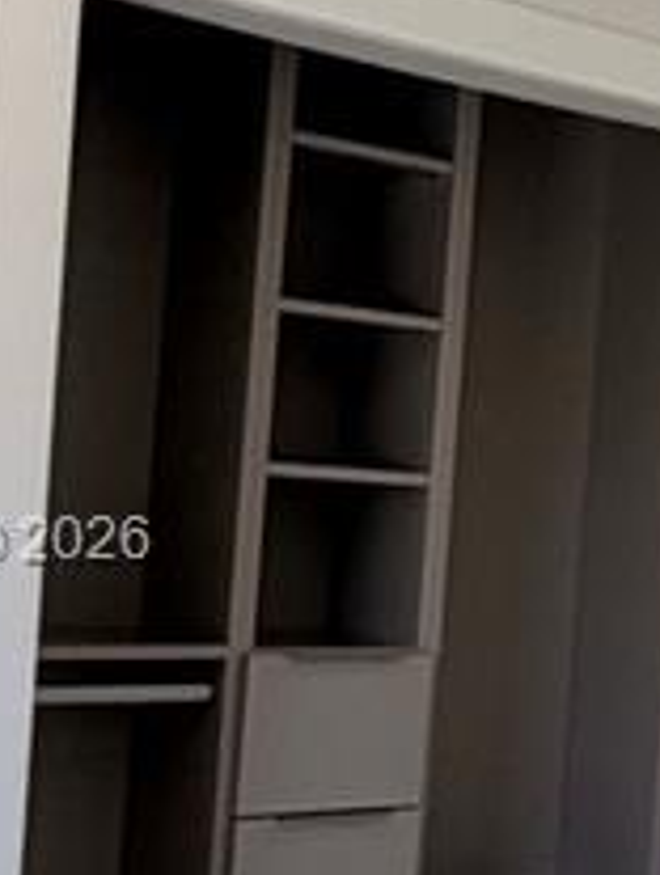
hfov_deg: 15.2
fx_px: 2053
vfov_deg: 24.0
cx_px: 1273
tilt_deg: +2.1
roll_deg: -3.4
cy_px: 545
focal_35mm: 81
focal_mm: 2.22
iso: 100
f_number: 2.2
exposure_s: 1/121
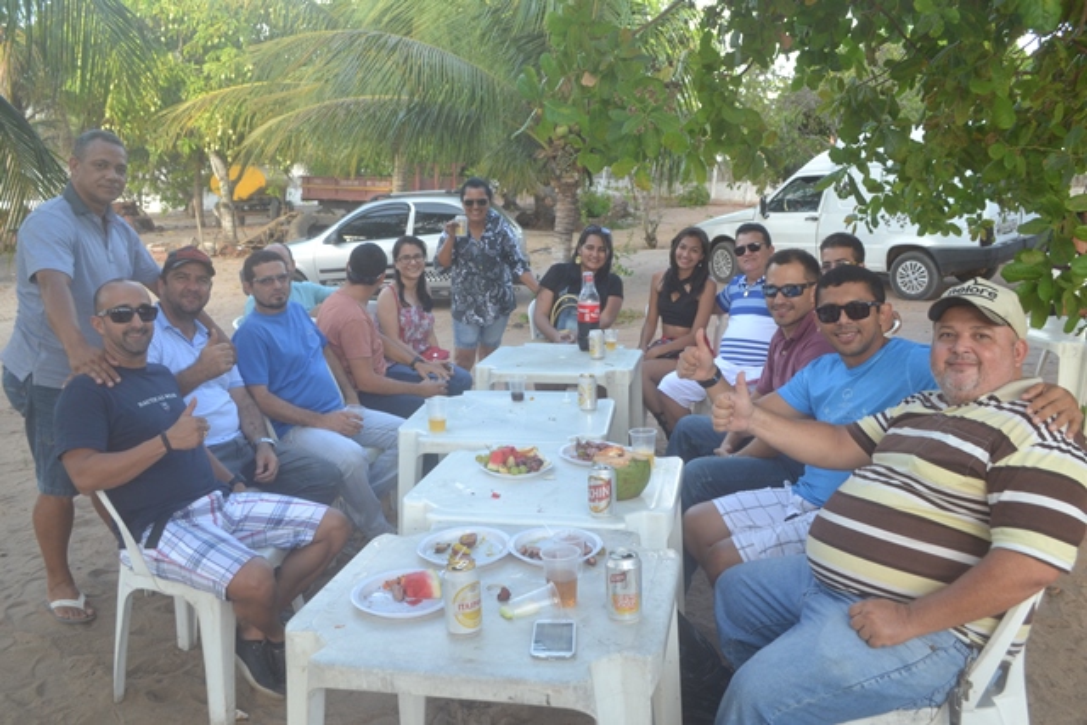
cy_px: 362
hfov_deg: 61.9
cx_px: 544
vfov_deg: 43.6
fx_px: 906
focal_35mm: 30
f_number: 5.6
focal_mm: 20
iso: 360
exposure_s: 1/125
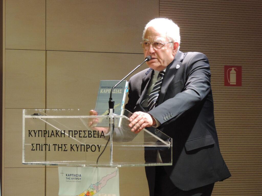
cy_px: 98
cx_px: 131
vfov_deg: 8.7
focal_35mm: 170
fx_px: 1287
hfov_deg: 11.6
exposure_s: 1/15
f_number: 4.5
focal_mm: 30.3
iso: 800
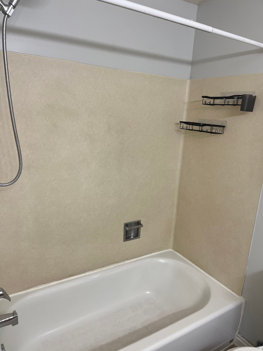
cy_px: 176
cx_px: 132
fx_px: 263
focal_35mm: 26
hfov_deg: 53.1
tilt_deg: -13.9
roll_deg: -4.3
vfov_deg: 67.3
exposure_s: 1/60
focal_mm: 5.1
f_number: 1.6
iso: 80
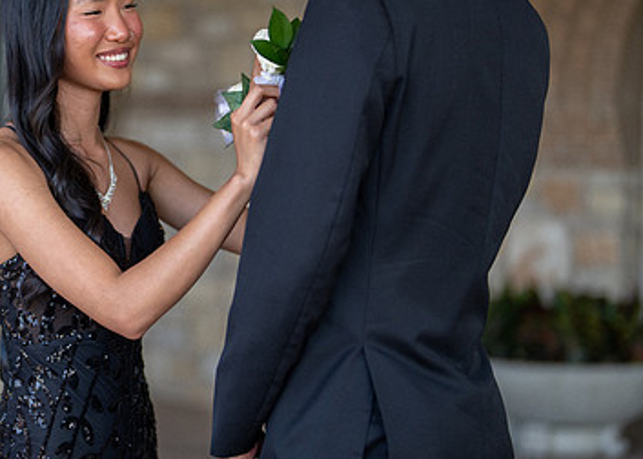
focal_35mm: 89
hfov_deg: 22.0
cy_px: 175
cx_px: 113
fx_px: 1625
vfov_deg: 16.1
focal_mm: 50
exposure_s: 1/1600
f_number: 1.2
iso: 160
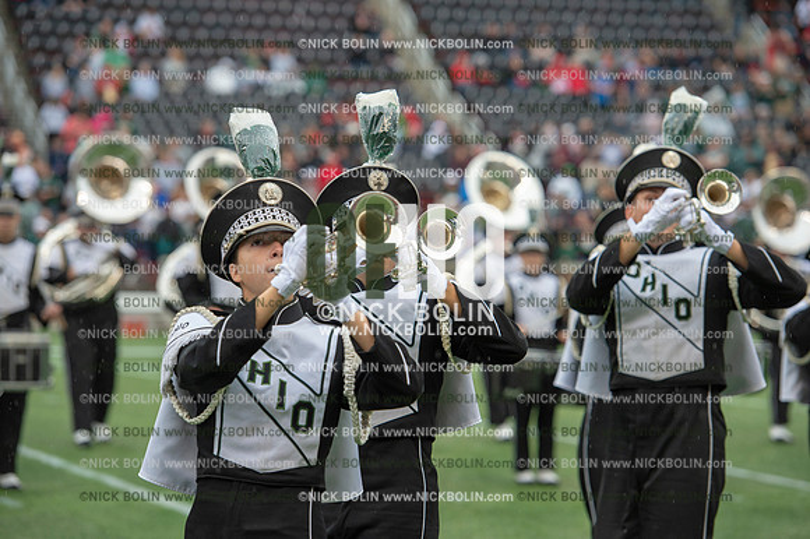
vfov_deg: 9.5
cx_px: 405
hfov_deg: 14.2
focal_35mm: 145
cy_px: 270
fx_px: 3261
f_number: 4
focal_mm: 145
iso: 400
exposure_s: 1/500
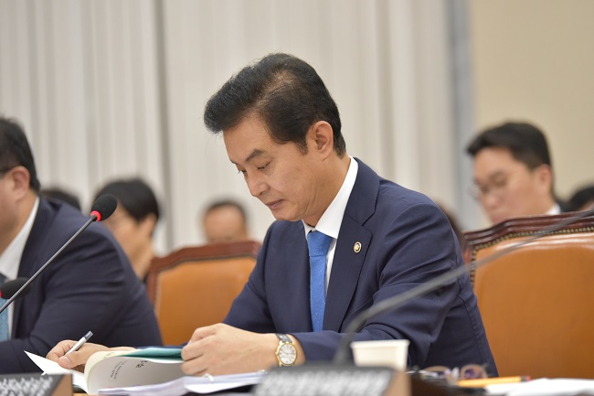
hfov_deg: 15.2
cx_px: 297
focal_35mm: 135
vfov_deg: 10.2
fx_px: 2227
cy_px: 198
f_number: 2.8
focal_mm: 135
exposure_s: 1/1000
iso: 4500
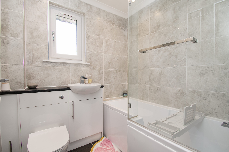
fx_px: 95
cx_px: 114
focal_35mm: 15
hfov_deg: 100.4
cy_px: 76
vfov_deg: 77.3
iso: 320
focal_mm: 10
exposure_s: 1/20
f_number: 9
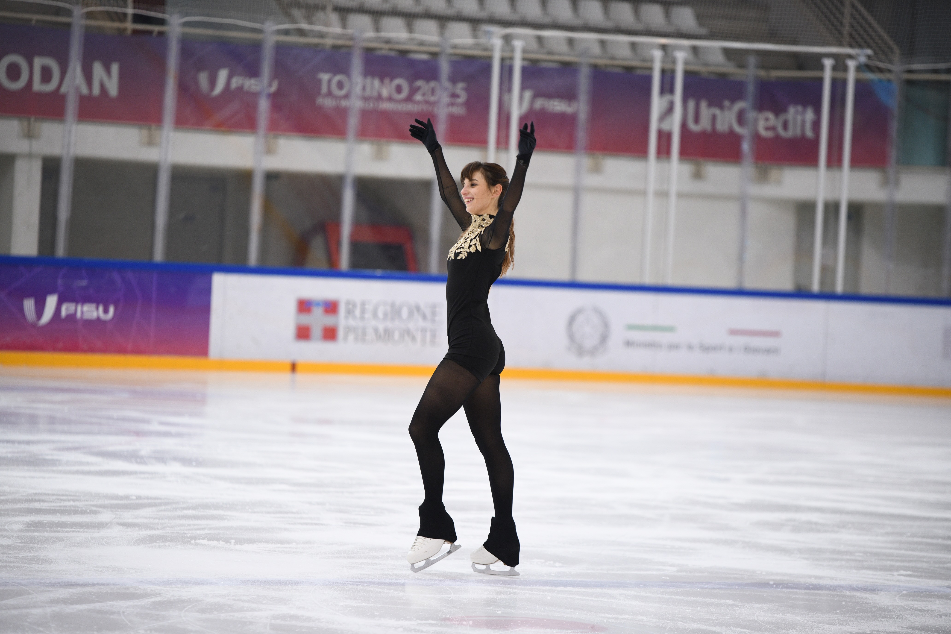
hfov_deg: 12.1
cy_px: 317
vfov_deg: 8.1
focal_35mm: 170
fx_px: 4490
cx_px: 476
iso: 800
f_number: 2.8
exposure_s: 1/320
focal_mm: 170
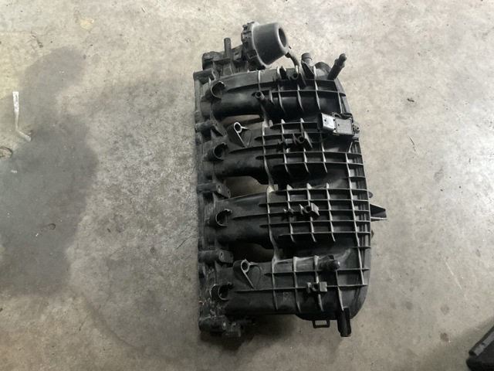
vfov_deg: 48.2
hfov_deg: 61.7
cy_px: 186
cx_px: 247
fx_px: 414
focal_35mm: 29
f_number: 1.8
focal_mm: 3
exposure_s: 1/25
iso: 500
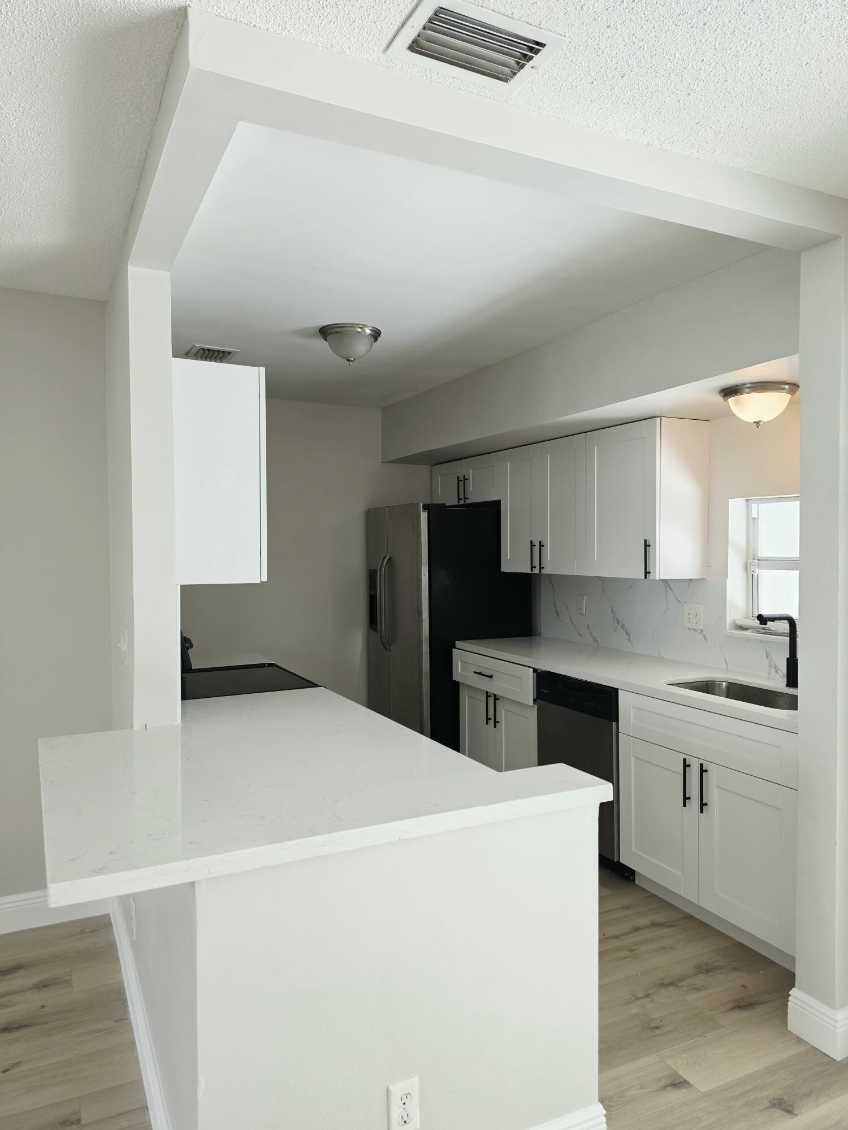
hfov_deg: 58.9
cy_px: 565
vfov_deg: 73.9
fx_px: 751
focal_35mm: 23
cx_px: 424
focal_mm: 6.5
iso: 50
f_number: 1.4
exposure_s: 1/120
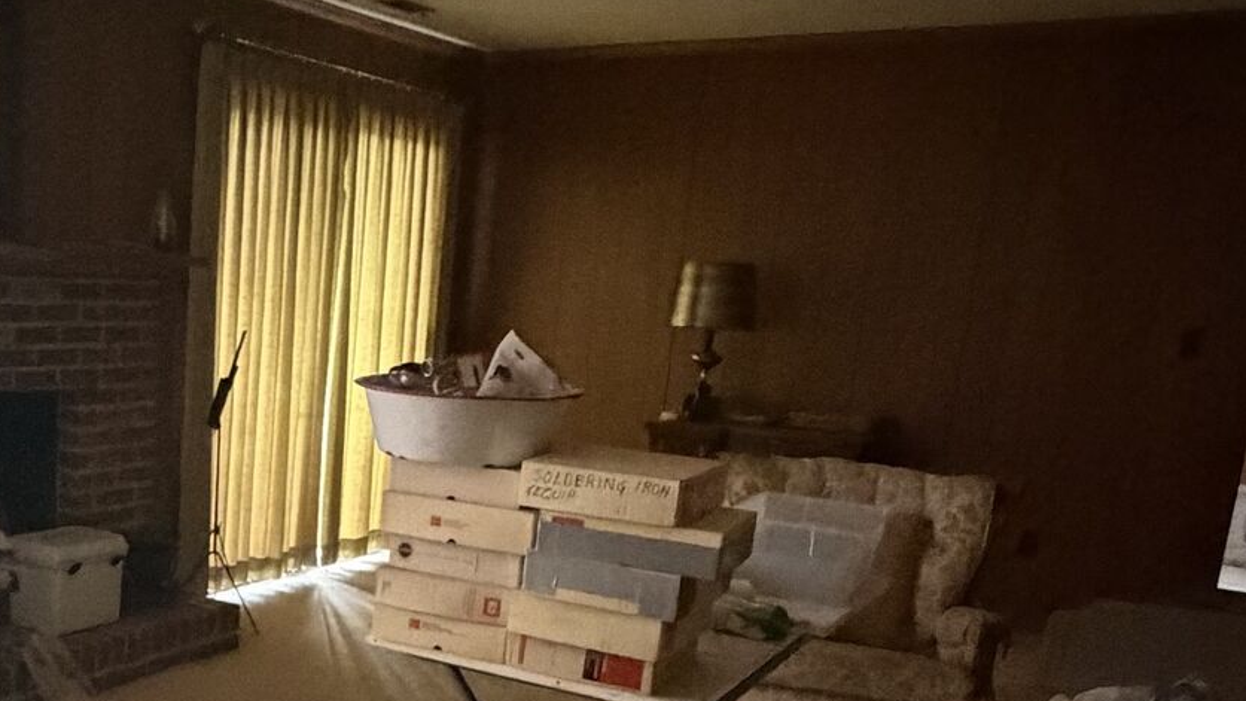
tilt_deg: -13.9
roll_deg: -4.0
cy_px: 580
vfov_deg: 27.7
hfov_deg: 45.6
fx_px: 1388
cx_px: 228
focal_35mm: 42
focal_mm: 2.22
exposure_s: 1/36
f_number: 2.2
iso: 1600
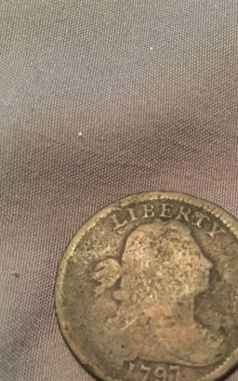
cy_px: 269
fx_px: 467
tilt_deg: -75.1
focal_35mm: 45
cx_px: 178
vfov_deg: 43.4
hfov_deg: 28.2
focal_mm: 4.15
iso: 125
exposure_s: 1/4
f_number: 2.2
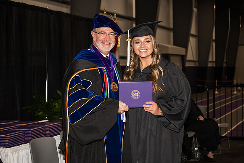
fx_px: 475
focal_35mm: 70
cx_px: 122
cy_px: 82
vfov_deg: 19.5
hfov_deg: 28.8
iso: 1000
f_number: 5.6
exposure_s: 1/200
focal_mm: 70
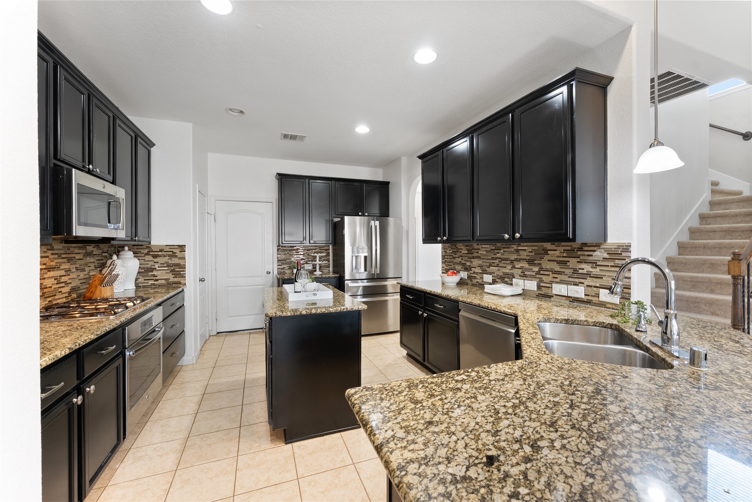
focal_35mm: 14
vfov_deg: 81.3
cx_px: 376
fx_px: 293
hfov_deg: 104.2
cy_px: 251
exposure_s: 1/3
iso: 800
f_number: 8
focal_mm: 14
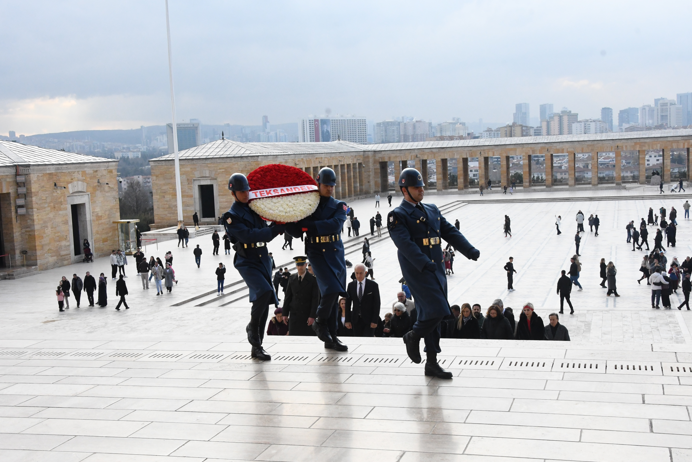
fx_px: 903
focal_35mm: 47
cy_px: 220
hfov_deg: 41.9
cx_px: 337
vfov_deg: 28.6
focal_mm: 28
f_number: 16
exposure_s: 1/1000
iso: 2500
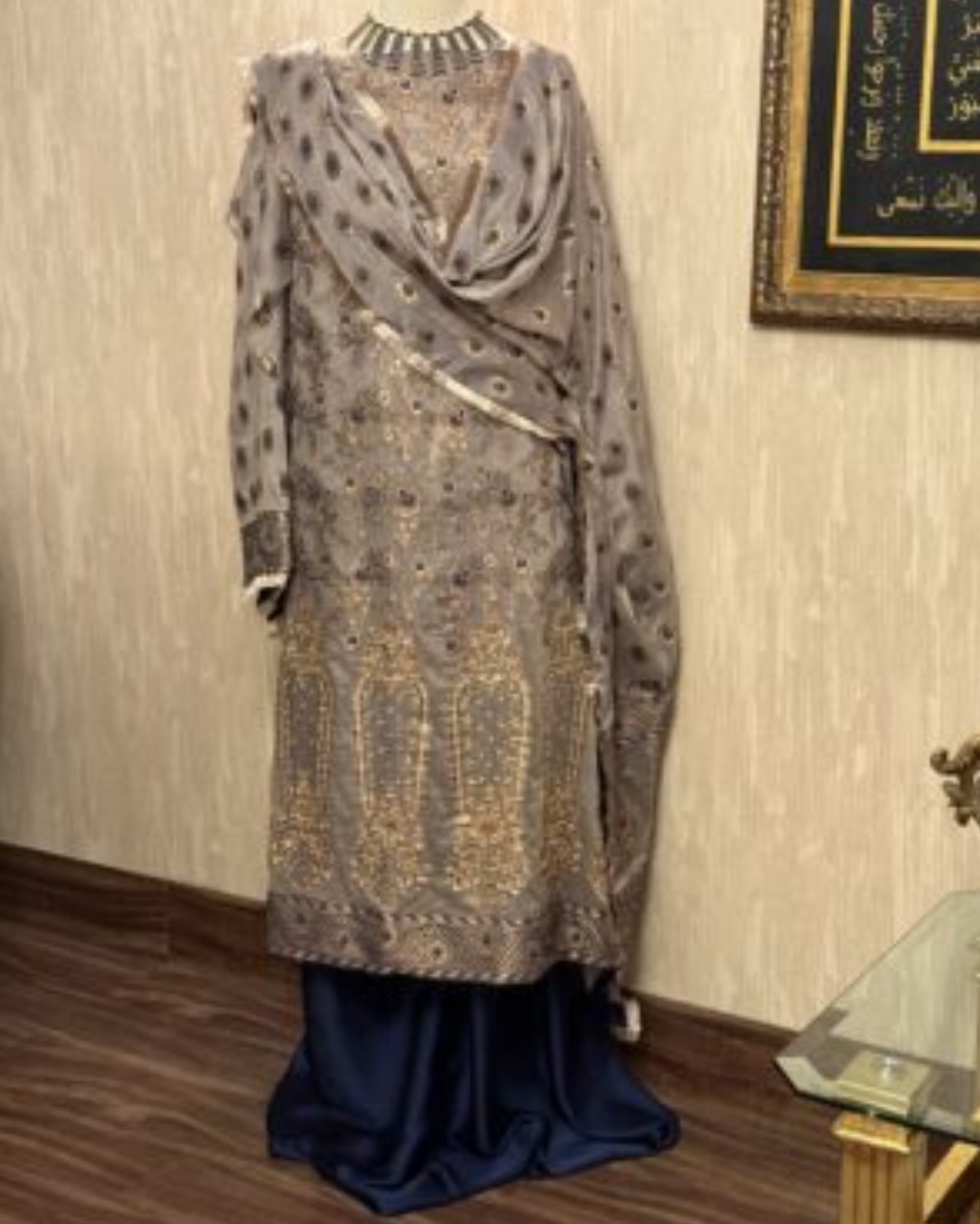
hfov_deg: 29.7
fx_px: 1847
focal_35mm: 51
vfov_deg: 36.6
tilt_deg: -12.5
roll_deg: +1.1
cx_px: 490
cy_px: 597
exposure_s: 1/33
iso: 250
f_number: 1.78
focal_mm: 6.76
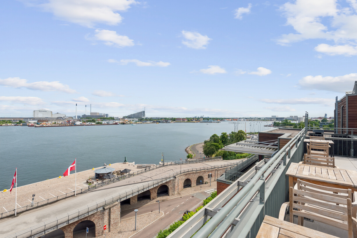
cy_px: 119
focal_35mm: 18
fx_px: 178
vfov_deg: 67.4
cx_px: 178
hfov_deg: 90.0
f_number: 10
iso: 200
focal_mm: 18
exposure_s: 1/320
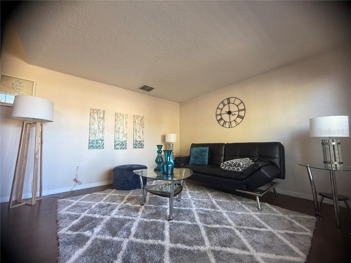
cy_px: 132
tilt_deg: +6.5
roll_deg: -0.2
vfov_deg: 85.7
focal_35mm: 14
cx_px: 176
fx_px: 142
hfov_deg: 102.1
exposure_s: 1/60
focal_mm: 2.22
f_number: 2.2
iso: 200
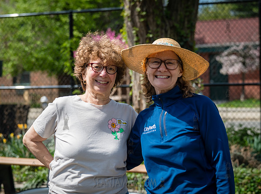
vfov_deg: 19.2
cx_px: 120
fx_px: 576
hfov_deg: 25.5
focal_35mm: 77
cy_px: 91
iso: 100
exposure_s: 1/800
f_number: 3.5
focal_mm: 67
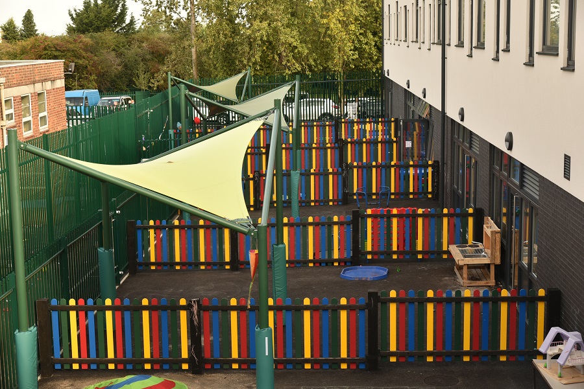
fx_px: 941
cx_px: 292
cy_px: 194
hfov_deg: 34.5
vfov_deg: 23.4
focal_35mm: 58
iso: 180
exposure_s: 1/125
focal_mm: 58
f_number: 5.6
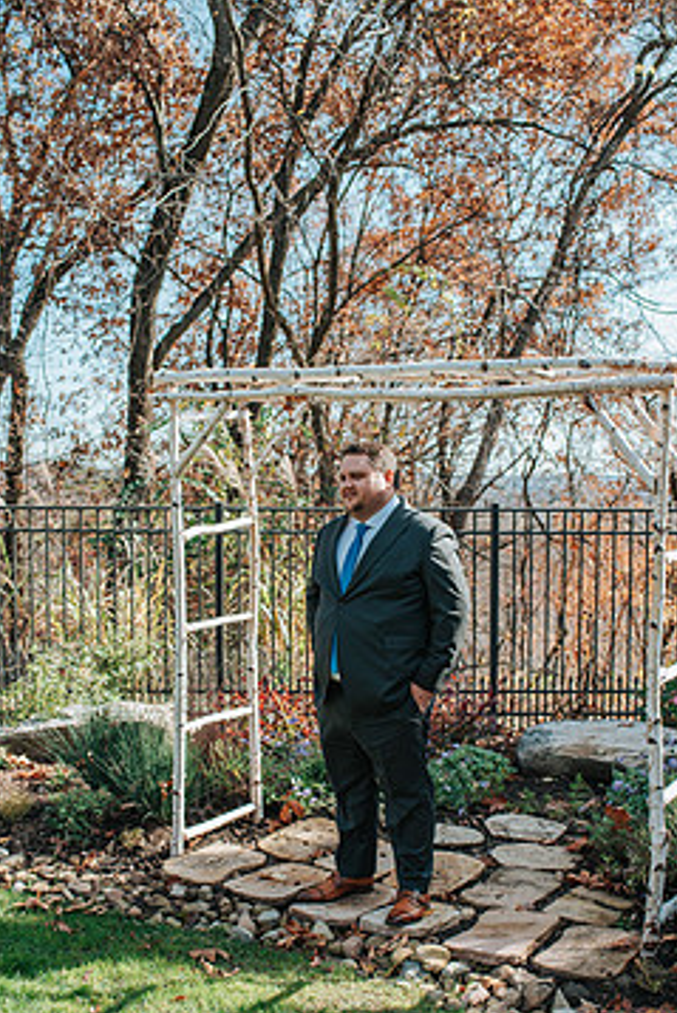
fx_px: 1240
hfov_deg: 30.5
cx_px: 346
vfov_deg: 44.3
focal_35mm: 44
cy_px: 603
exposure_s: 1/1250
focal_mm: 35
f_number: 3.5
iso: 280
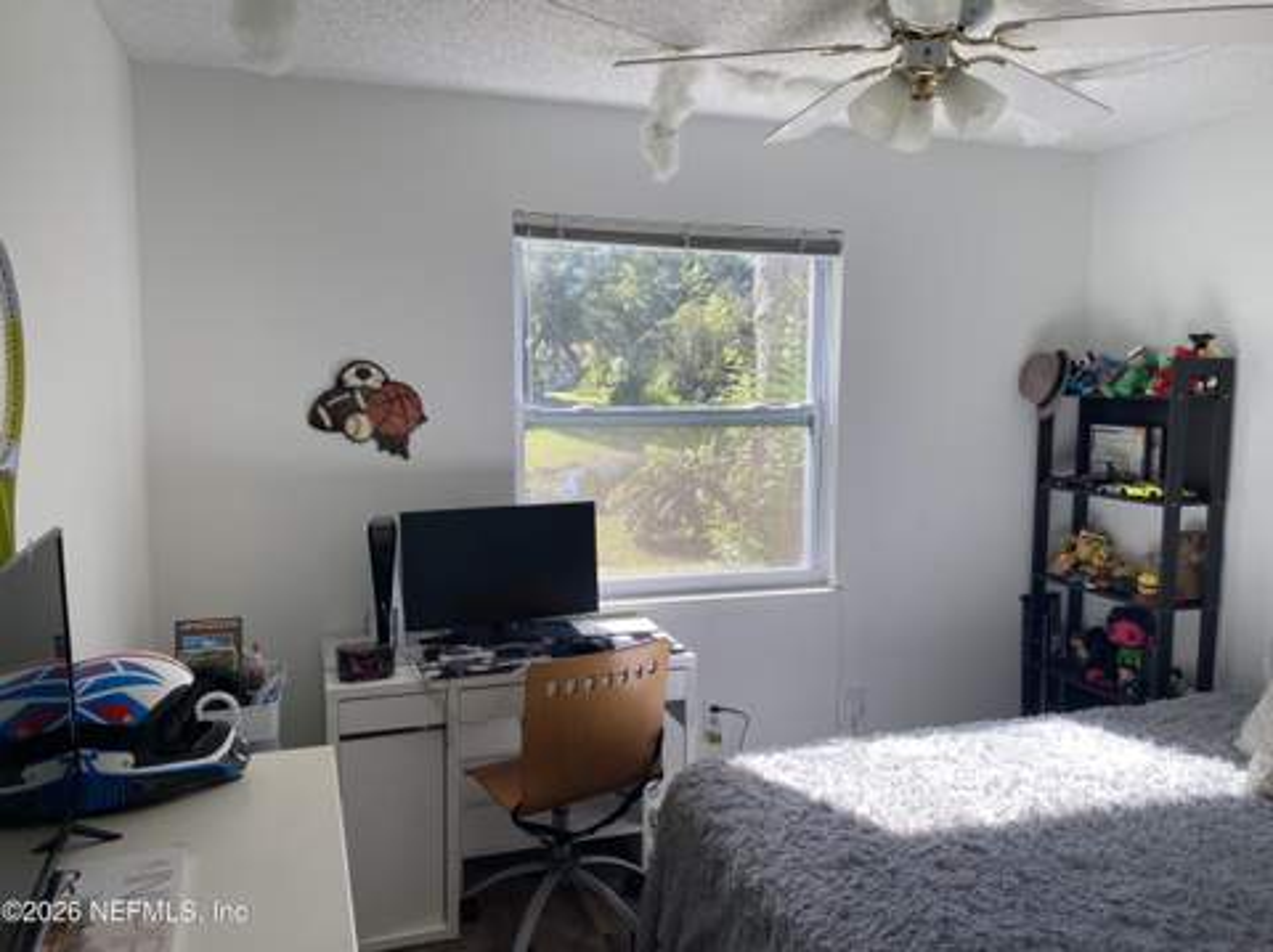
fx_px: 955
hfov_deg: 67.4
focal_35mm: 26
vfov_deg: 53.0
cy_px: 476
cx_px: 636
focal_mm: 4.25
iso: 32
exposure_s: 1/184
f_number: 1.8
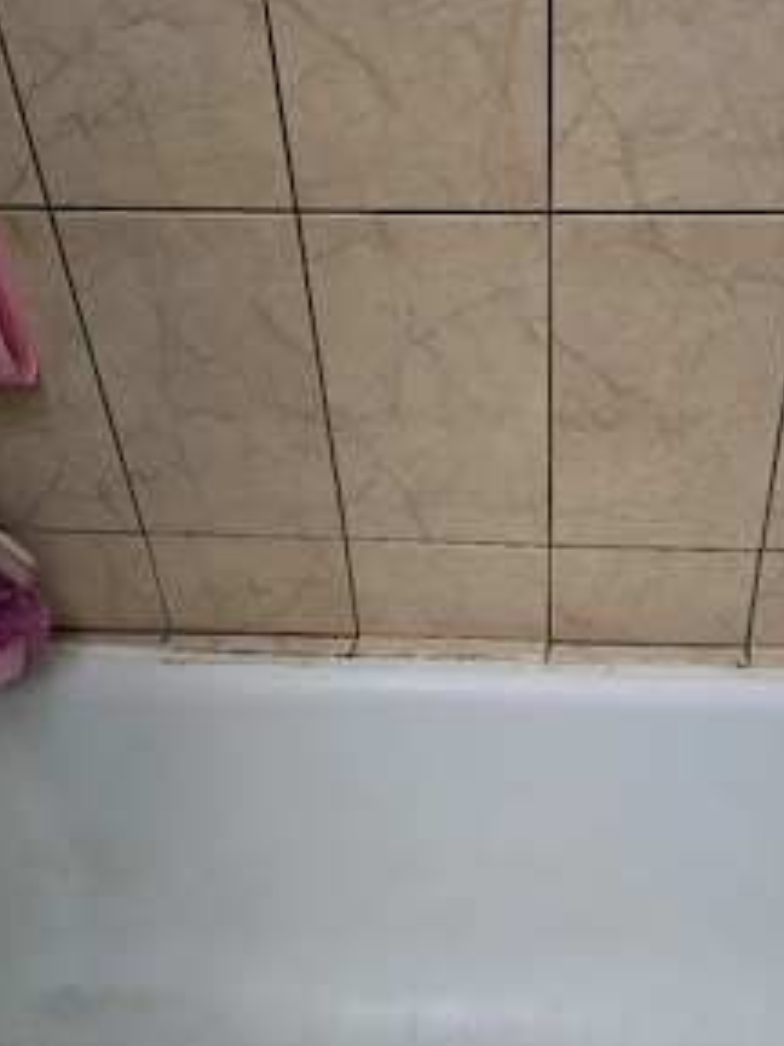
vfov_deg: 56.3
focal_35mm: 32
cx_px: 526
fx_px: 966
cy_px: 636
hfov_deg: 43.5
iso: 1250
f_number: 1.7
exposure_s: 1/101
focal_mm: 6.3
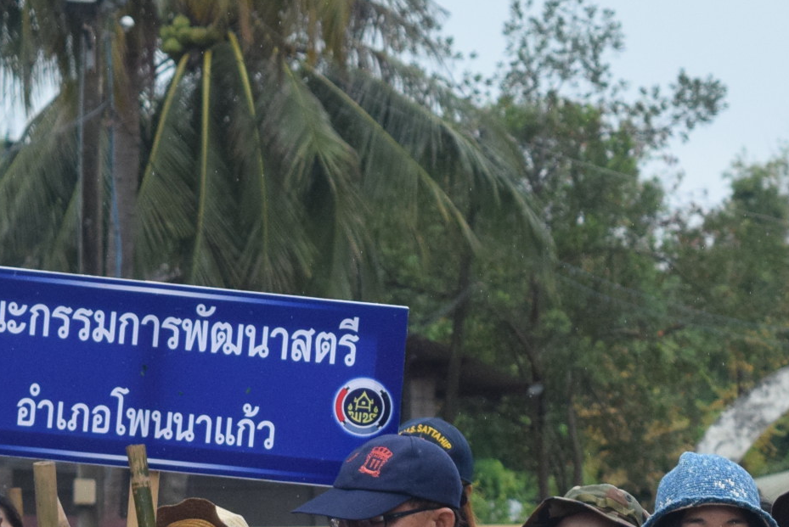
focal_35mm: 266
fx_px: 5826
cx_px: 1056
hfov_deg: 7.7
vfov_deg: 5.1
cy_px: 793
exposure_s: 1/1250
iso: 800
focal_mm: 55
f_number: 5.6
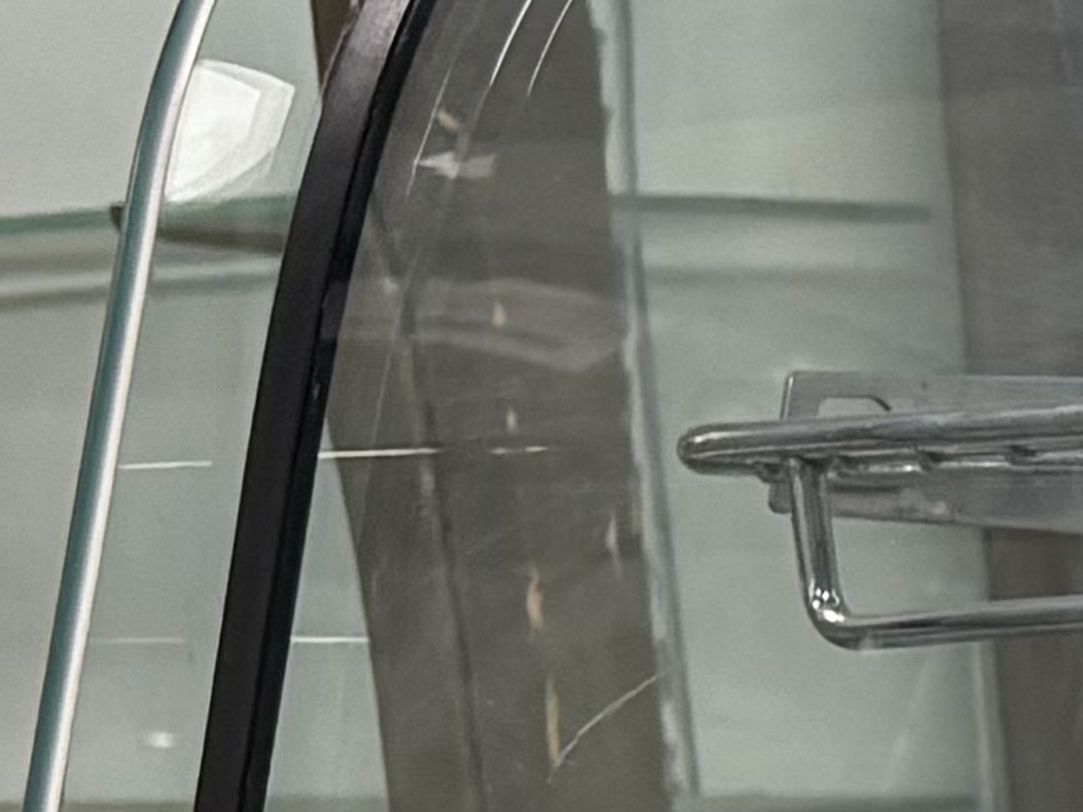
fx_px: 5943
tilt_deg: -10.8
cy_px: 1682
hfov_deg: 8.3
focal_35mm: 190
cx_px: 3551
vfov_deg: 7.5
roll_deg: +1.9
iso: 100
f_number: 1.6
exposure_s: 1/50
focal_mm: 5.96
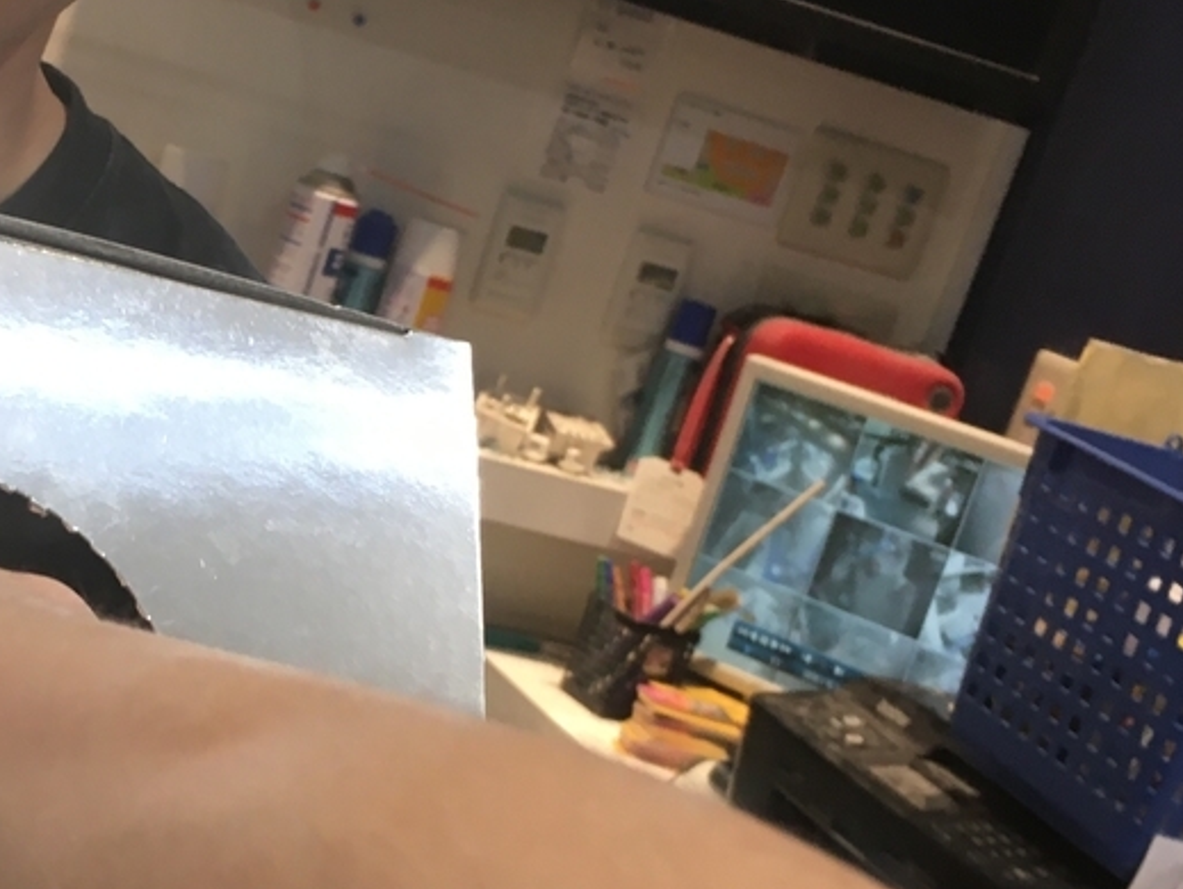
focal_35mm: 67
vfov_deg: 21.9
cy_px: 517
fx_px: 2291
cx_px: 130
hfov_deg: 27.9
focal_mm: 4.15
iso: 50
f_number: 2.2
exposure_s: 1/30
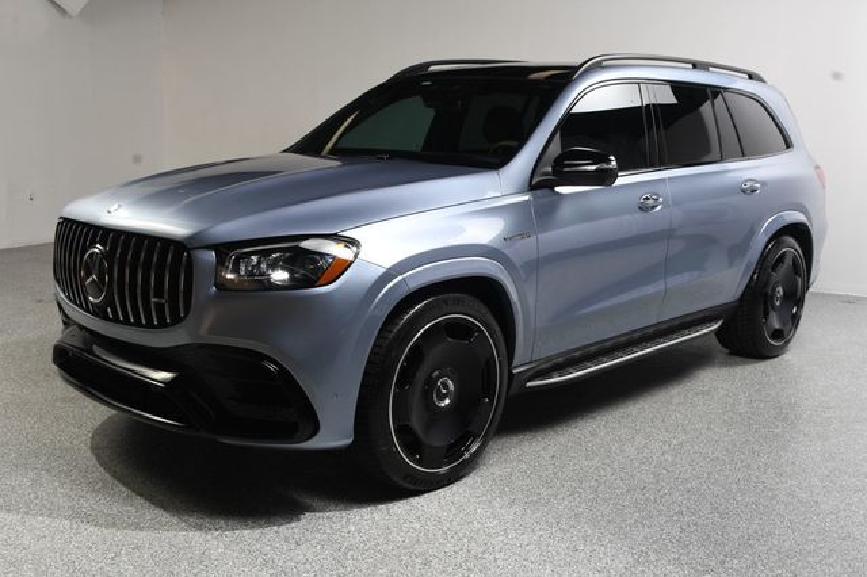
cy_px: 288
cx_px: 434
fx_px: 867
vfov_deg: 36.8
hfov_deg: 53.2
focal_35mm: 36
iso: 100
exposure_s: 1/160
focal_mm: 24
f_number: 11
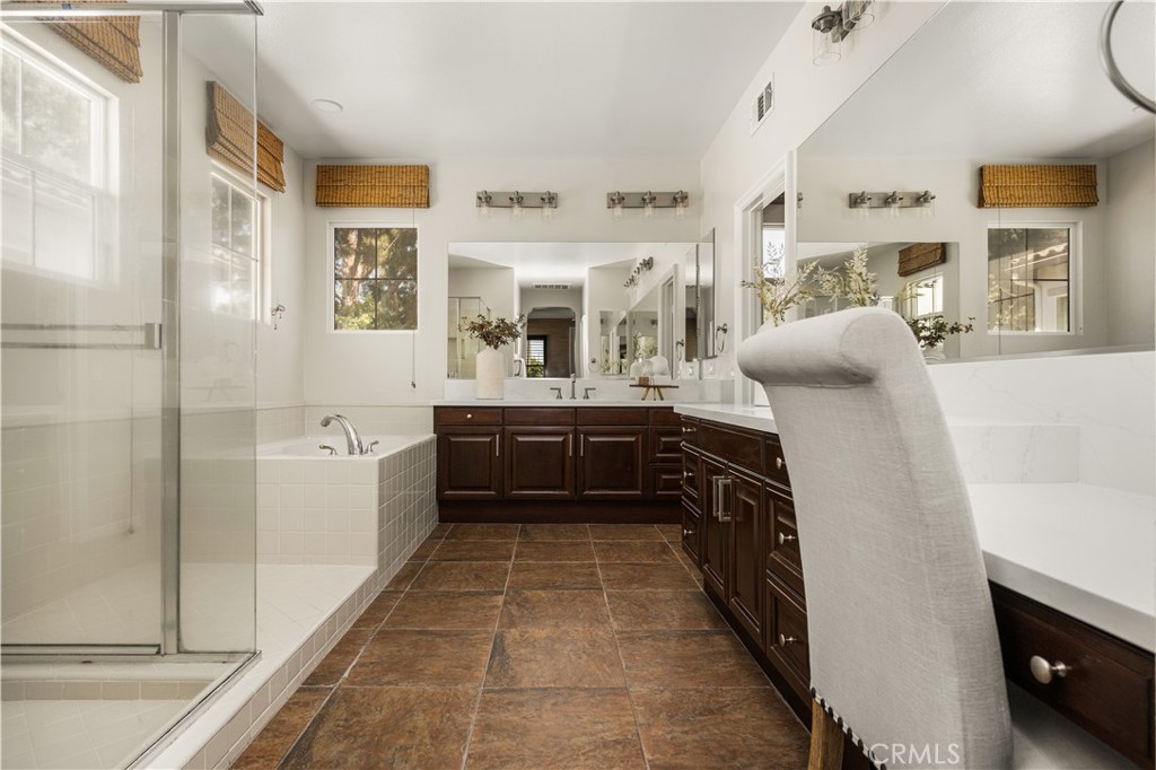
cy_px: 385
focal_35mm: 18
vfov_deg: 68.8
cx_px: 578
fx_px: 562
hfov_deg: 91.6
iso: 100
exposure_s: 1/8
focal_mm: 17.5
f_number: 5.6
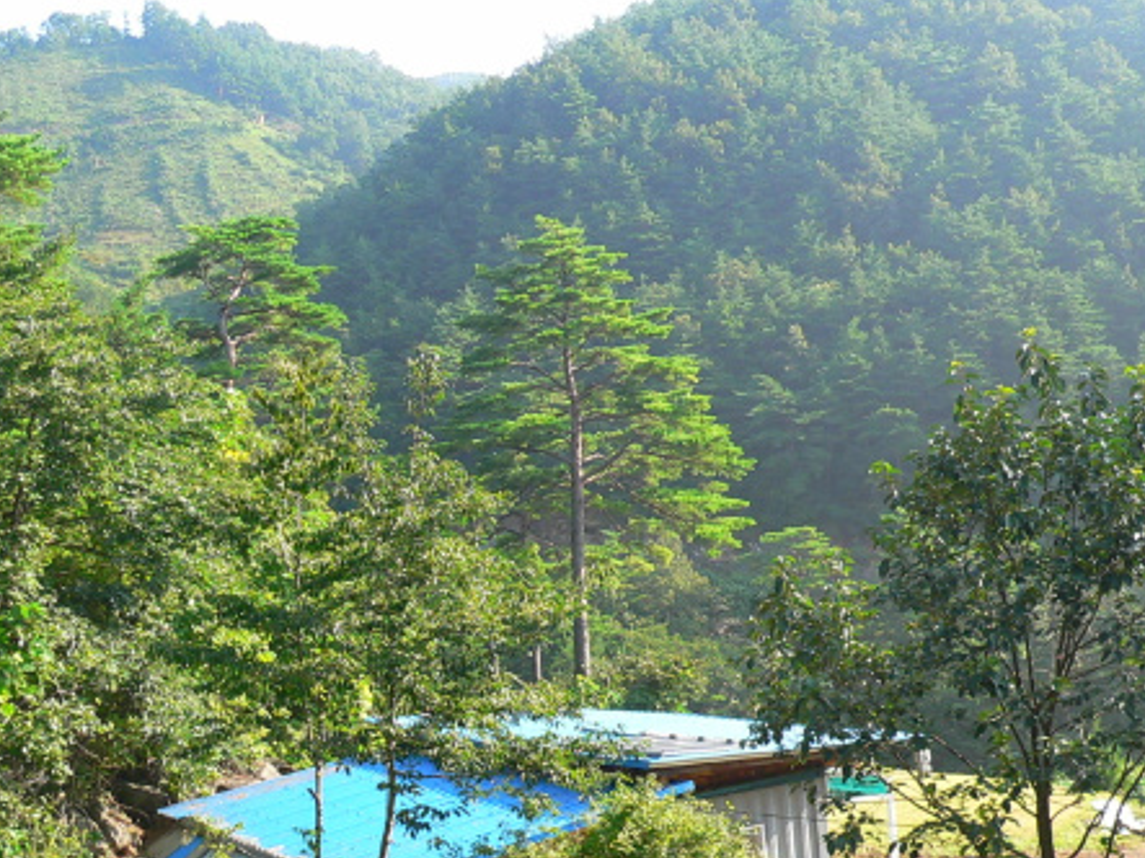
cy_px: 618
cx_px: 538
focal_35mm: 52
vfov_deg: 27.7
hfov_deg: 36.8
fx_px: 1720
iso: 100
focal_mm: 6
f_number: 2.8
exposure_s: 1/250
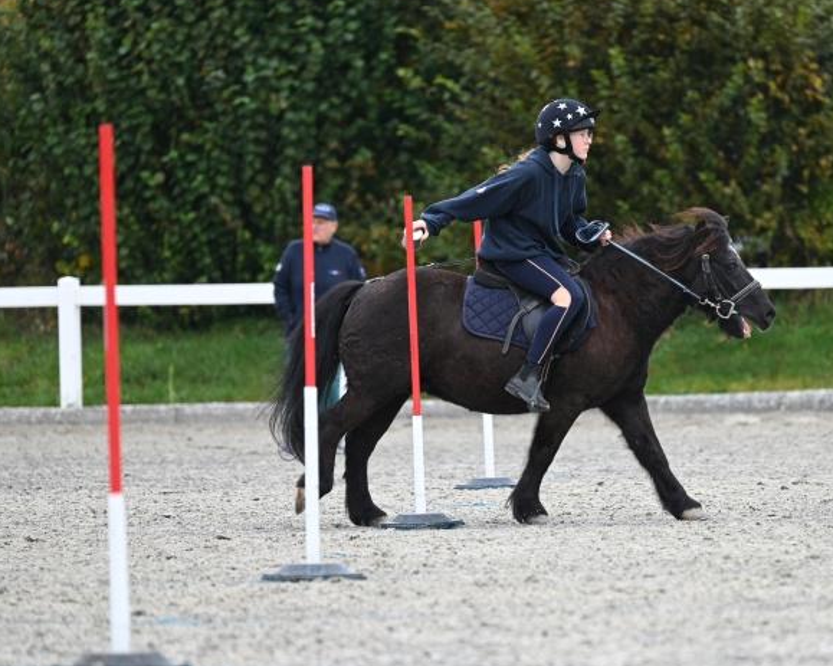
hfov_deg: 5.1
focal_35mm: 376
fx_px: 9268
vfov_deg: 4.1
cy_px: 342
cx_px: 545
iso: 1800
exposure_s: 1/800
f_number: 5.3
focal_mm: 290
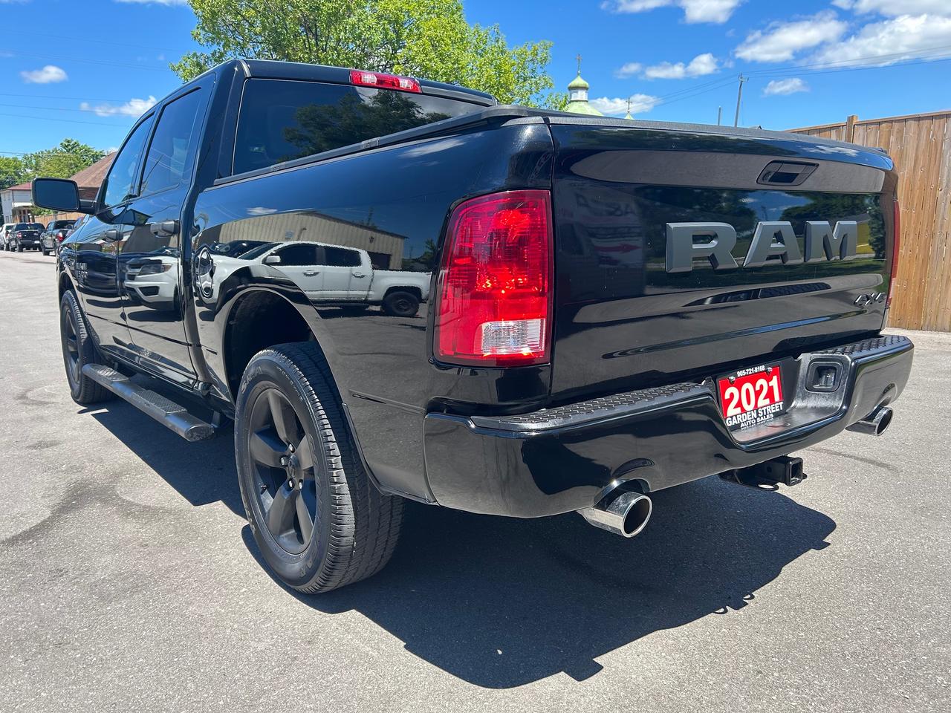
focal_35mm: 26
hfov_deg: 67.3
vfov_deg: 53.1
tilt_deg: -11.1
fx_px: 714
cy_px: 356
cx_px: 476
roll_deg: +0.4
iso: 50
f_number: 1.5
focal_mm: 5.7
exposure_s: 1/1295
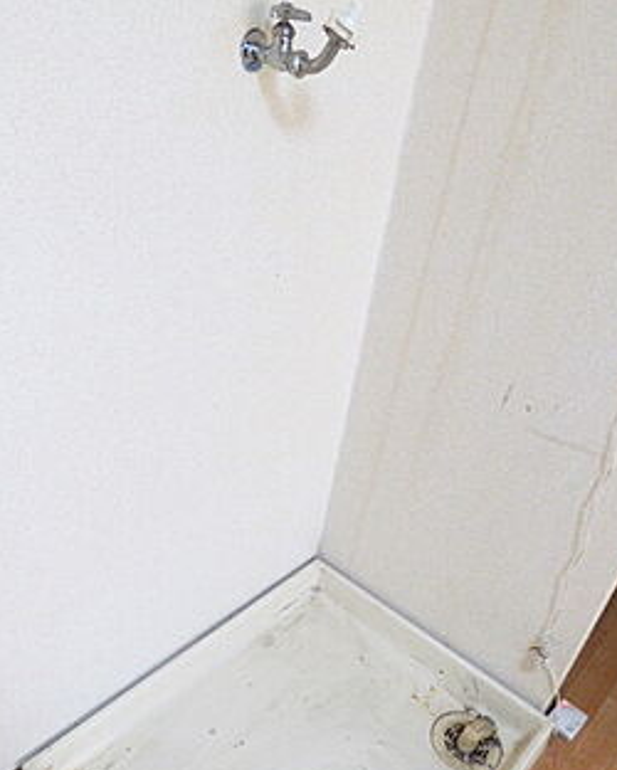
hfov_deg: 48.5
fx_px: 684
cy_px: 471
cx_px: 301
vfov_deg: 58.2
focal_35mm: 30
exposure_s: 1/50
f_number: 2.8
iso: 400
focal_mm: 3.58
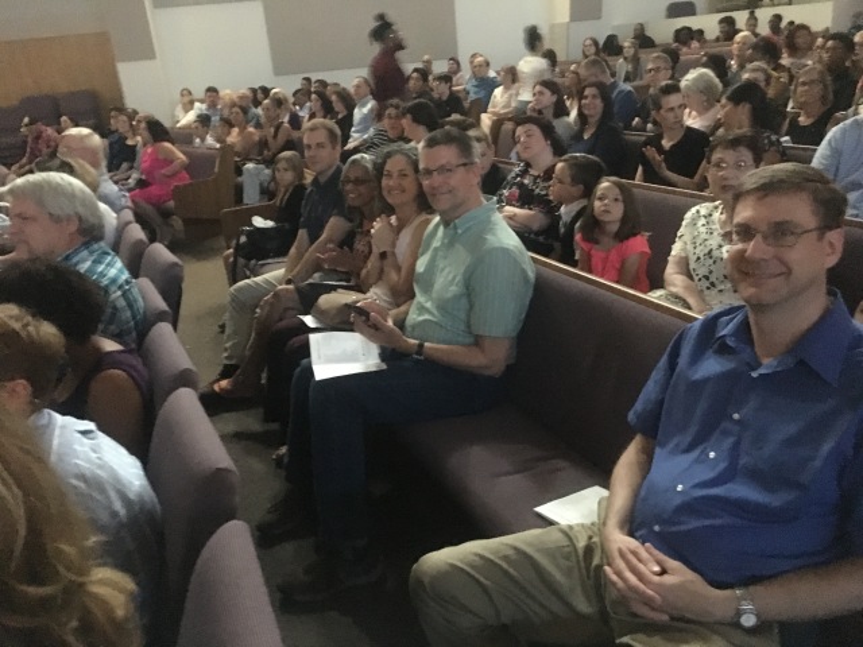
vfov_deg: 48.2
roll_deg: +5.9
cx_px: 432
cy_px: 324
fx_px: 723
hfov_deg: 61.7
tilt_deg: -19.6
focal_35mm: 29
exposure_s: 1/15
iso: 1250
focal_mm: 4.15
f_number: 2.2
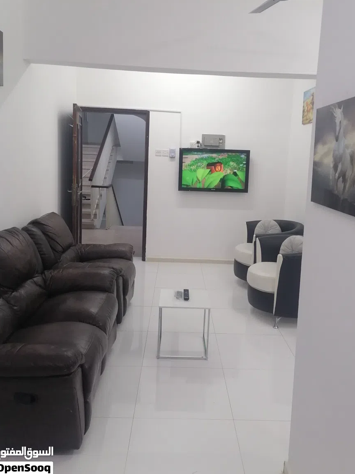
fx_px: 438
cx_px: 194
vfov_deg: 56.6
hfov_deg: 44.1
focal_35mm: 32
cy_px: 205
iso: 160
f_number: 1.8
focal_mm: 5.3
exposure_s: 1/33.3
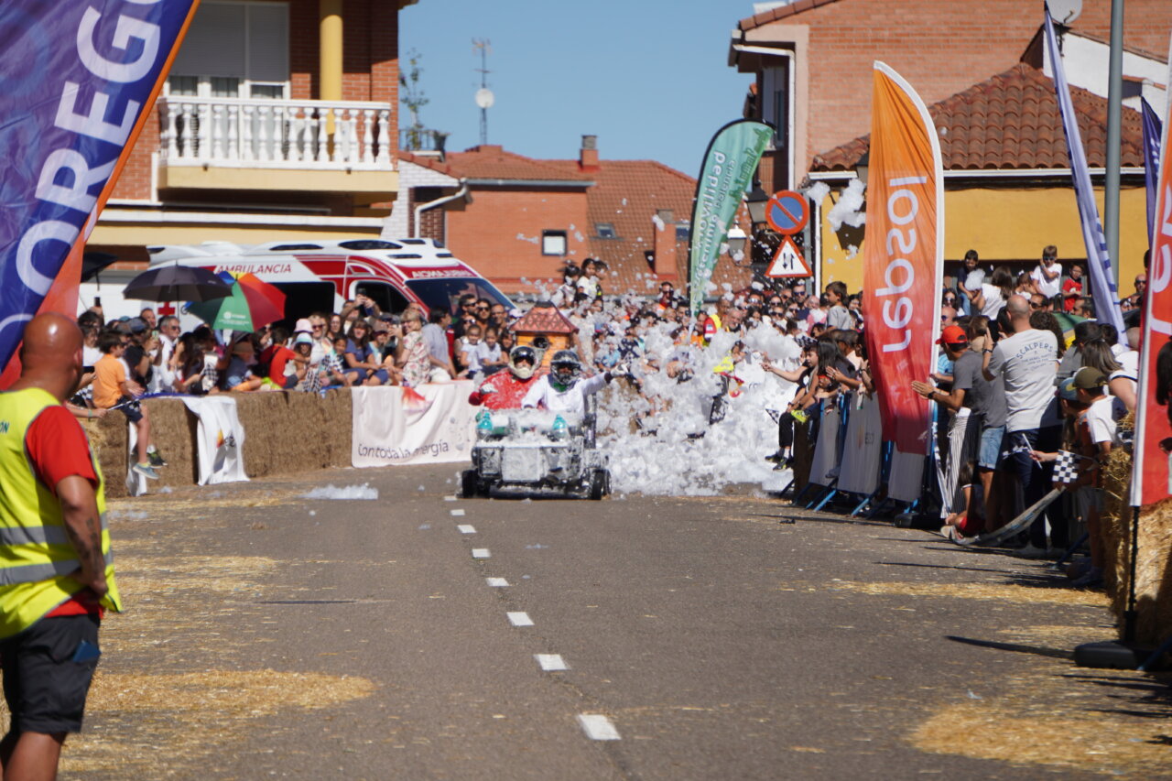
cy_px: 390
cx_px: 586
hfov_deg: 7.1
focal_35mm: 291
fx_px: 9472
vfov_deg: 4.7
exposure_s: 1/800
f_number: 6.3
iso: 100
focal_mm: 194
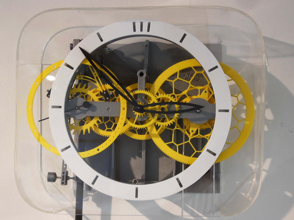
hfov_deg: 25.7
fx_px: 645
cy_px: 110
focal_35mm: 76
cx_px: 147
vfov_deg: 19.4
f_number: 4.4
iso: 250
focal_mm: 13.6
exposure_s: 1/30
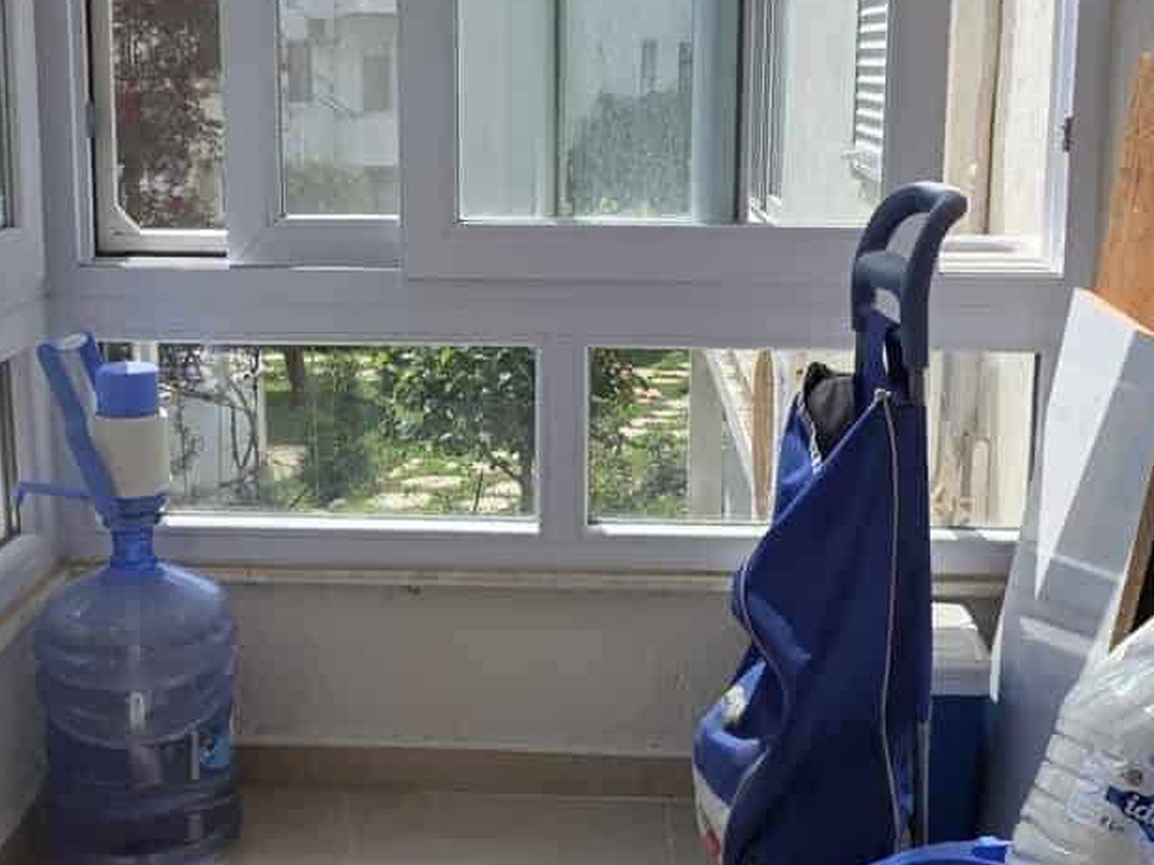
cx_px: 513
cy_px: 317
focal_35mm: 43
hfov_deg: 43.8
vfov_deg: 33.4
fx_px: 1433
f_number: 1.9
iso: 40
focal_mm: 2.2
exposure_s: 1/1610
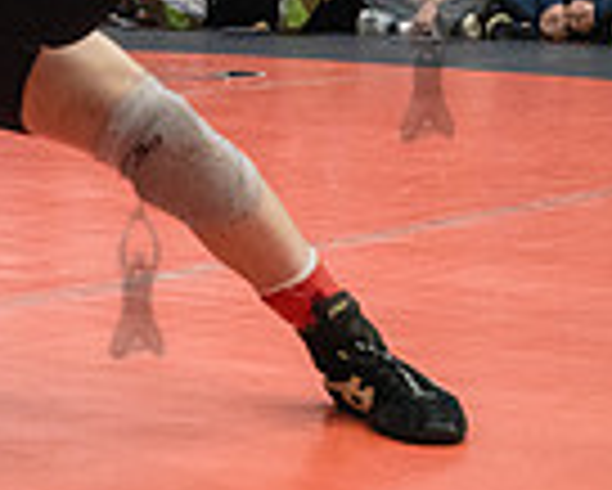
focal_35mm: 143
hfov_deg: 12.4
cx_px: -460
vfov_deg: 10.8
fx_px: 2592
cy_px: 61
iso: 8000
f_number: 4
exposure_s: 1/400
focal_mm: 35
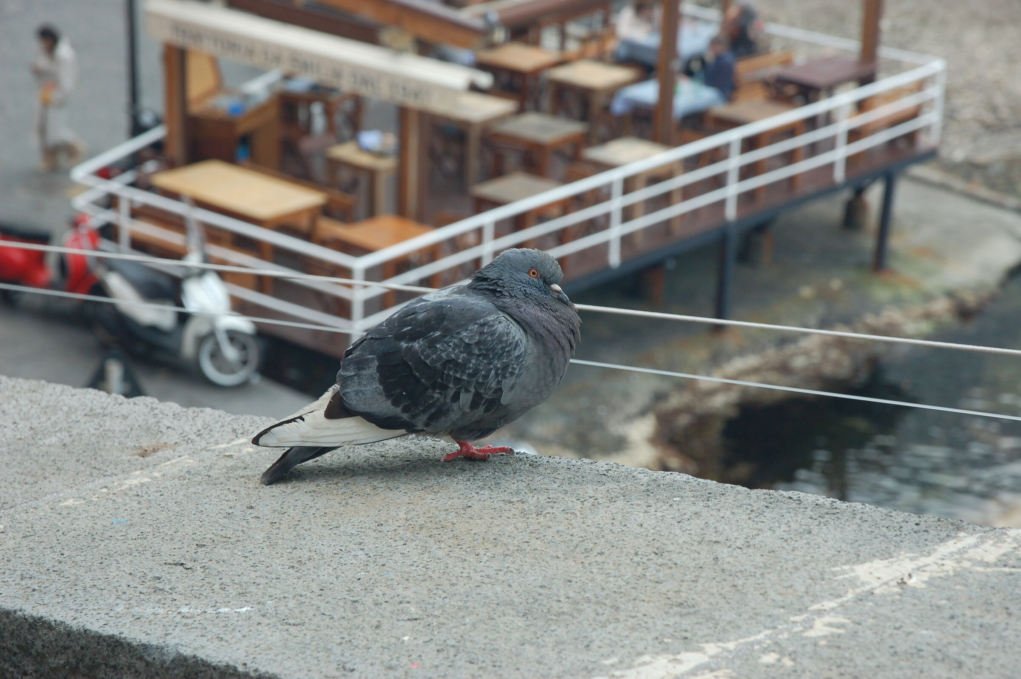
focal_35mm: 105
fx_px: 2975
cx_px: 510
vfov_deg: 13.0
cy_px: 340
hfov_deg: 19.5
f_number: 8
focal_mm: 70
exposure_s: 1/100
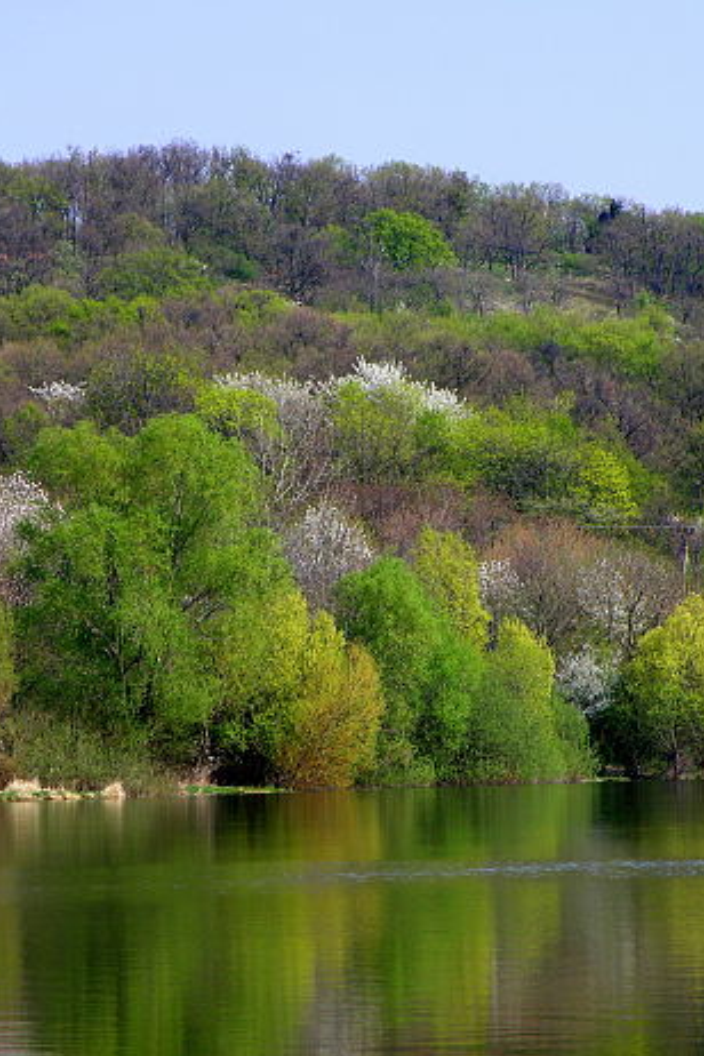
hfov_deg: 7.0
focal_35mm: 197
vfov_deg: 10.4
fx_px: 5778
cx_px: 407
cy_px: 529
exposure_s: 1/320
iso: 64
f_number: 4.3
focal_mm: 24.97
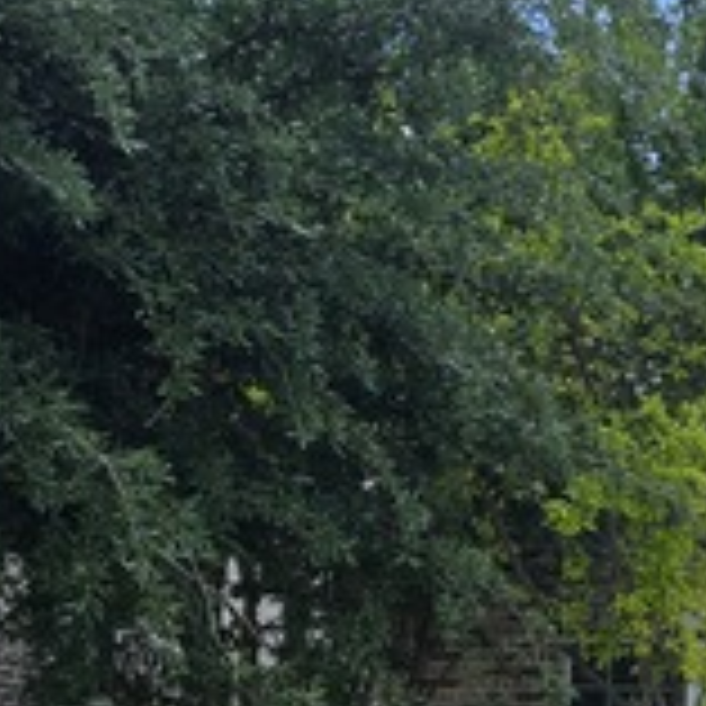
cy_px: 755
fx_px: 1915
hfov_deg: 16.9
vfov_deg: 20.0
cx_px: 1300
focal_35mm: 83
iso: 12
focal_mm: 6.3
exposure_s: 1/659
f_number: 1.7
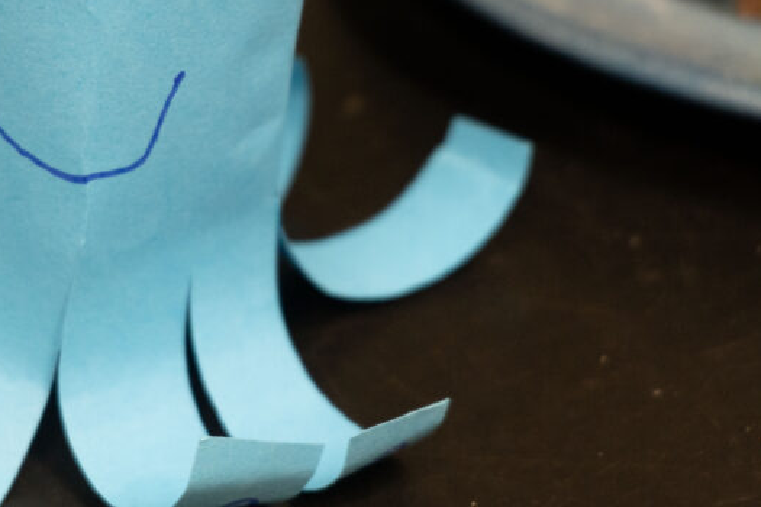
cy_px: 63
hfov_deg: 17.5
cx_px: 283
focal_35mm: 117
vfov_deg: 11.6
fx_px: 2473
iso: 2500
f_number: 5.6
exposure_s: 1/160
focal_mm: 60
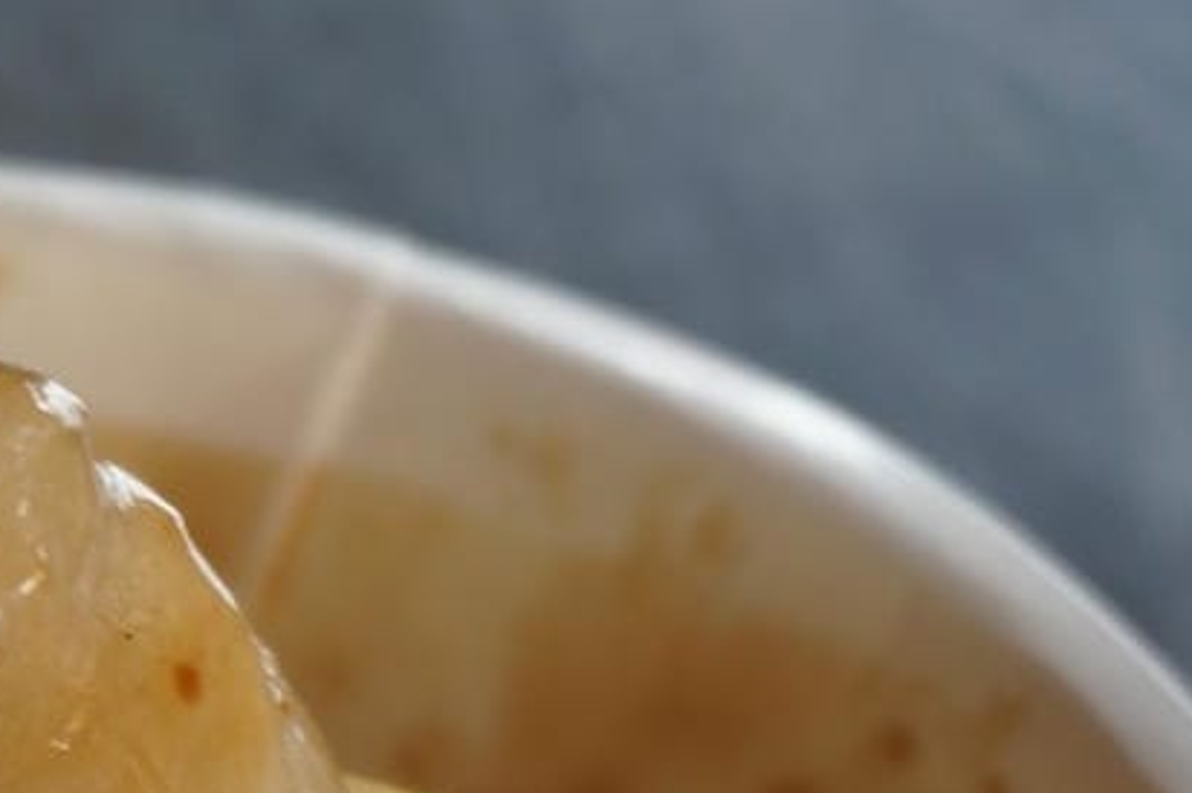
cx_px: -67
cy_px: 943
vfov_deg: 8.0
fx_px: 5639
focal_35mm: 170
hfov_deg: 11.9
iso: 200
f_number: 5.6
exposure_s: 1/160
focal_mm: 39
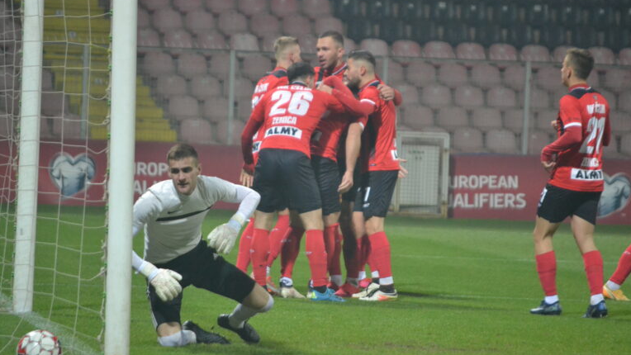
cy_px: 173
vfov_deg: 3.8
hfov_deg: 6.8
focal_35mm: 316
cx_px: 316
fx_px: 5288
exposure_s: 1/320
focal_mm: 200
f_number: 5.6
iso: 3200
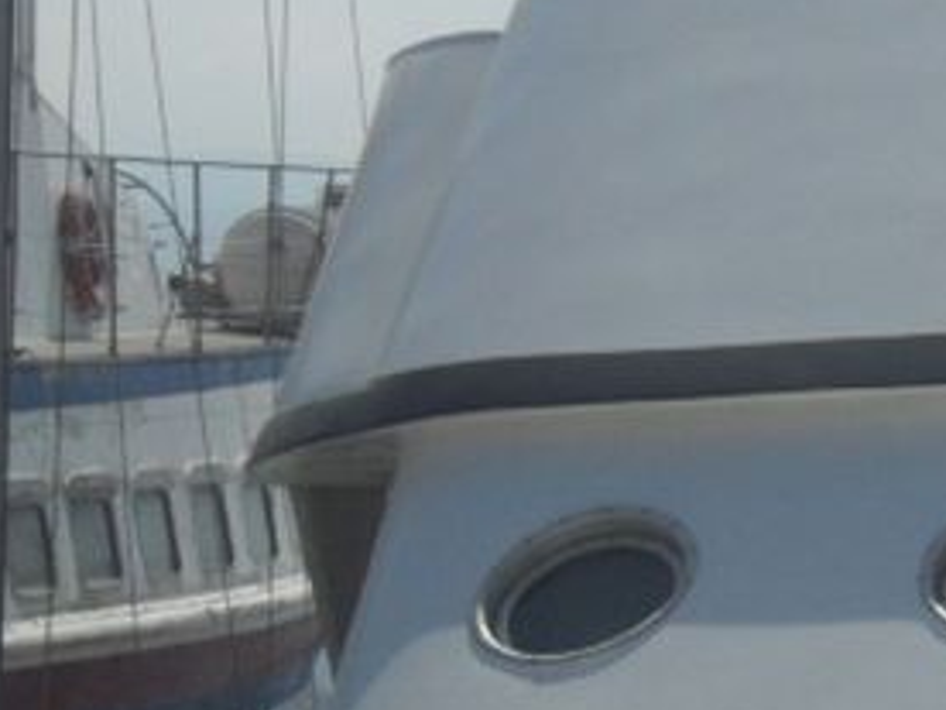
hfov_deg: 9.2
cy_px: 424
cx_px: 1165
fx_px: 5794
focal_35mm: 212
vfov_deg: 7.0
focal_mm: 8.8
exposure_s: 1/350
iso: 100
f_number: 11.1
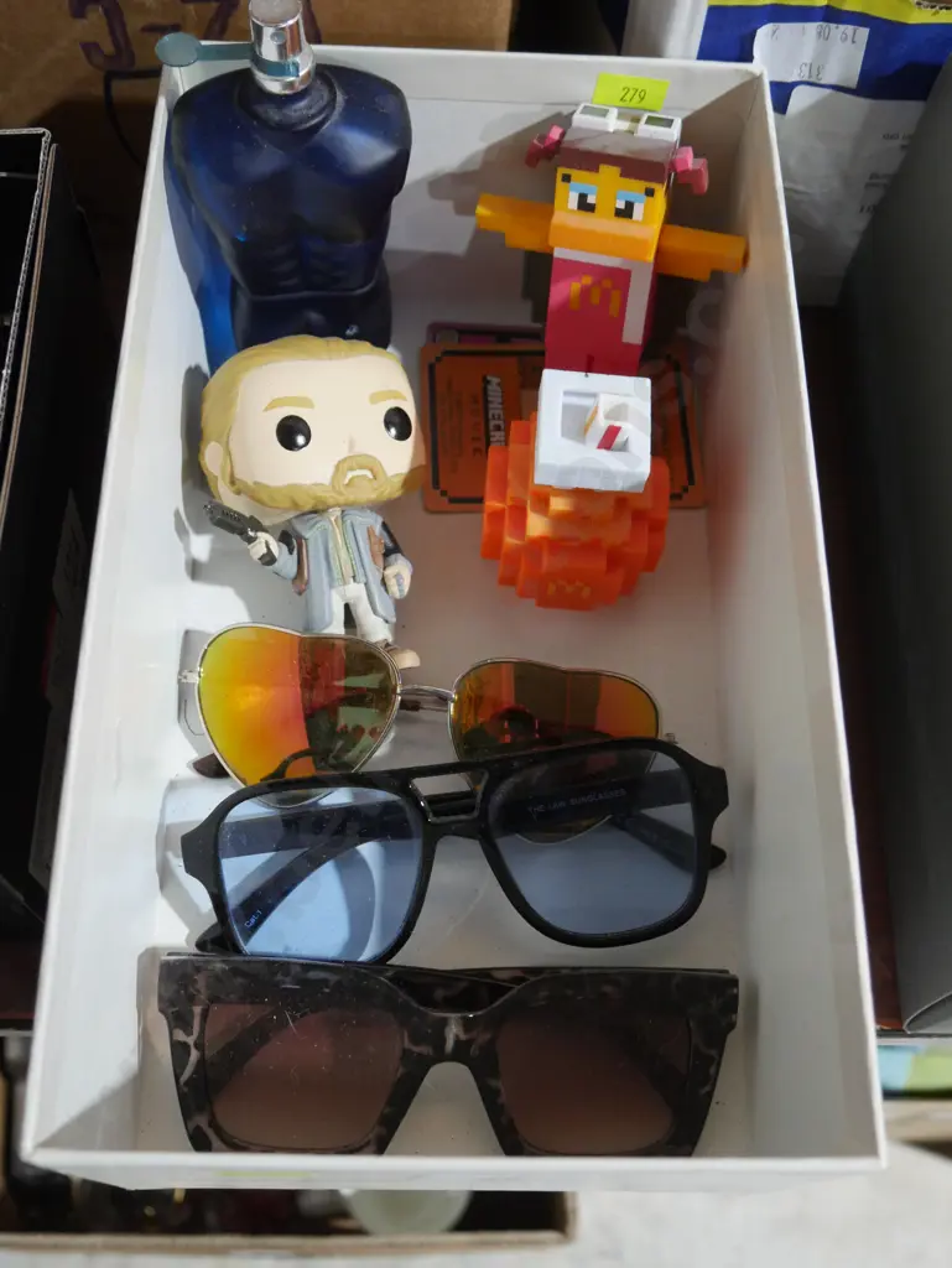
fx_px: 1466
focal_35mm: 40
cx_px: 476
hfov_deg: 36.0
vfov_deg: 46.8
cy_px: 634
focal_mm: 20
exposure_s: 1/60
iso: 1600
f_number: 4.4
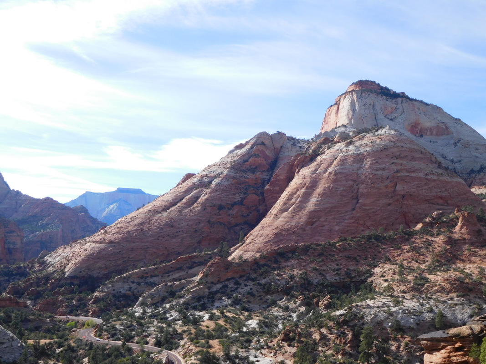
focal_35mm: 35
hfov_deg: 52.6
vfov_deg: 40.7
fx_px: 491
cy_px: 182
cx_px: 243
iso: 125
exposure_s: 1/800
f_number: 3.8
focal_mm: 6.2
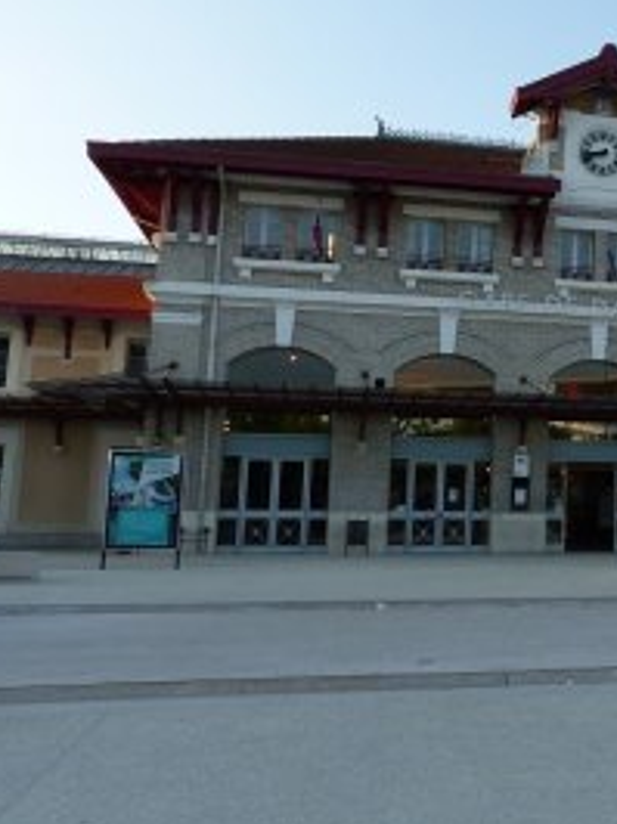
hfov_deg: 27.4
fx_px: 1119
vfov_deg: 40.3
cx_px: 726
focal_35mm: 47
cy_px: 335
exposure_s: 1/250
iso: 100
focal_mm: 4.5
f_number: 4
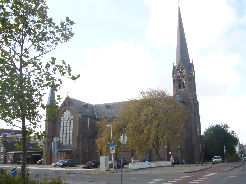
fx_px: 249
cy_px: 92
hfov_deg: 52.6
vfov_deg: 40.7
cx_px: 123
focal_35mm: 35
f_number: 5.6
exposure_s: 1/125
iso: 80
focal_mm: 5.8
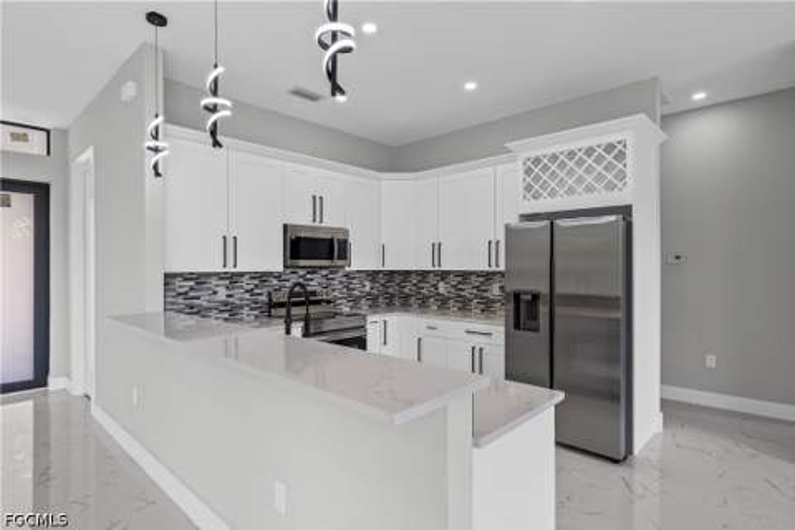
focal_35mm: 18
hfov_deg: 90.0
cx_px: 398
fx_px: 397
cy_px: 265
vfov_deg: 67.4
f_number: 9
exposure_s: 1/4
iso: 200
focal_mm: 18
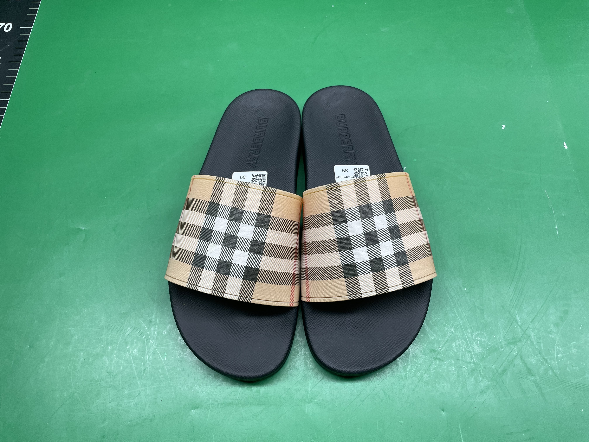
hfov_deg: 67.3
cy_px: 221
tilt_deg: -64.4
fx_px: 442
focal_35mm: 26
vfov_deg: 53.1
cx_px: 294
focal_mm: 4.2
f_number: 1.6
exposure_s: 1/100
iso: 64
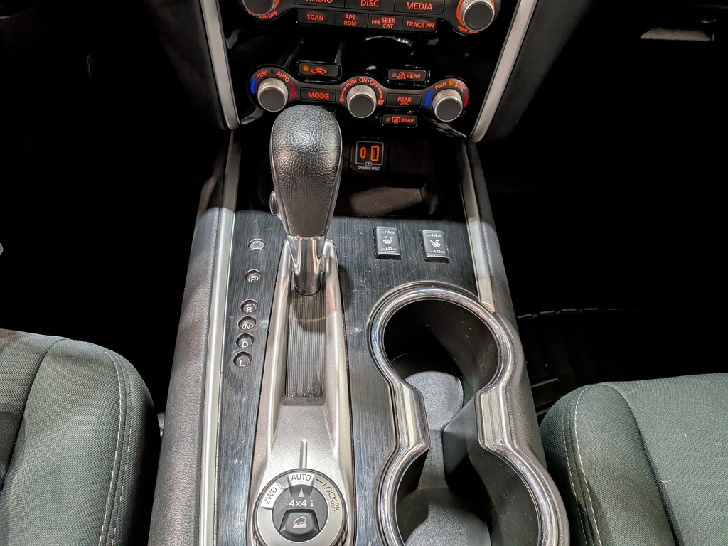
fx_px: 505
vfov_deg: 56.8
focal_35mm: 24
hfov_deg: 71.6
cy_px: 273
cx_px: 364
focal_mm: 4.53
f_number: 1.7
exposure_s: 1/120
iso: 34
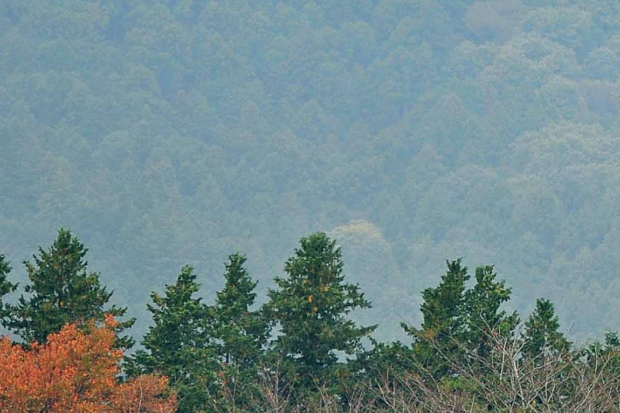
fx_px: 4457
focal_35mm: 259
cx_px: 919
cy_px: 60
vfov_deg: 5.3
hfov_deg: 7.8
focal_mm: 70
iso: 400
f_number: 2.8
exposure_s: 1/250
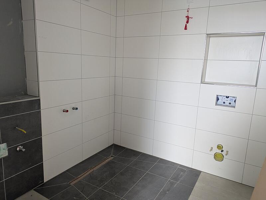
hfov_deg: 69.4
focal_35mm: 25
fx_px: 192
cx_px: 133
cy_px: 100
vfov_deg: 54.9
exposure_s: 1/50
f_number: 1.89
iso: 195
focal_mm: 5.43
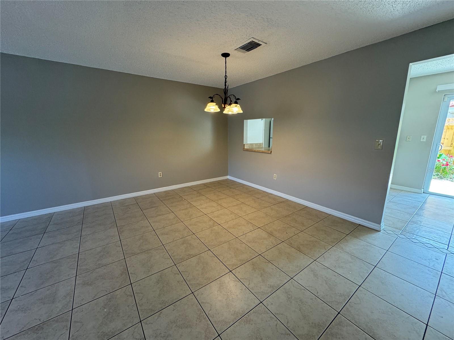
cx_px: 227
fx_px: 184
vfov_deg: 85.7
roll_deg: +0.3
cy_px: 170
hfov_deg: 102.1
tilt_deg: -12.4
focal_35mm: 14
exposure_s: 1/120
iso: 250
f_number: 2.2
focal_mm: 2.22
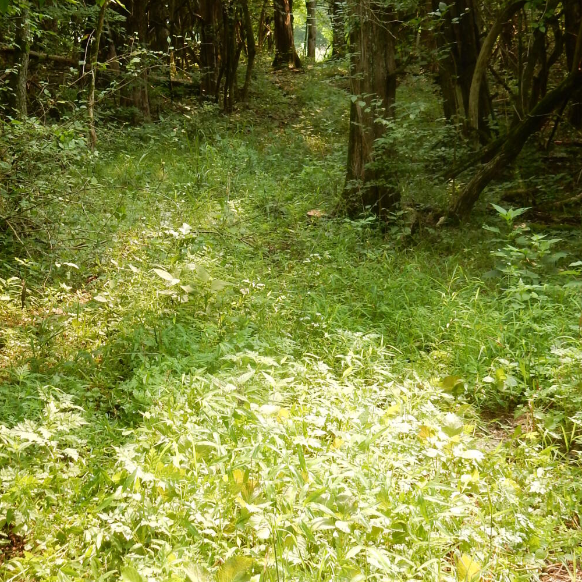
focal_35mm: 76
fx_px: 1446
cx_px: 304
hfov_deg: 22.8
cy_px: 197
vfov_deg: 22.7
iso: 125
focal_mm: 7.6
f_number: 4.2
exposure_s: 1/50
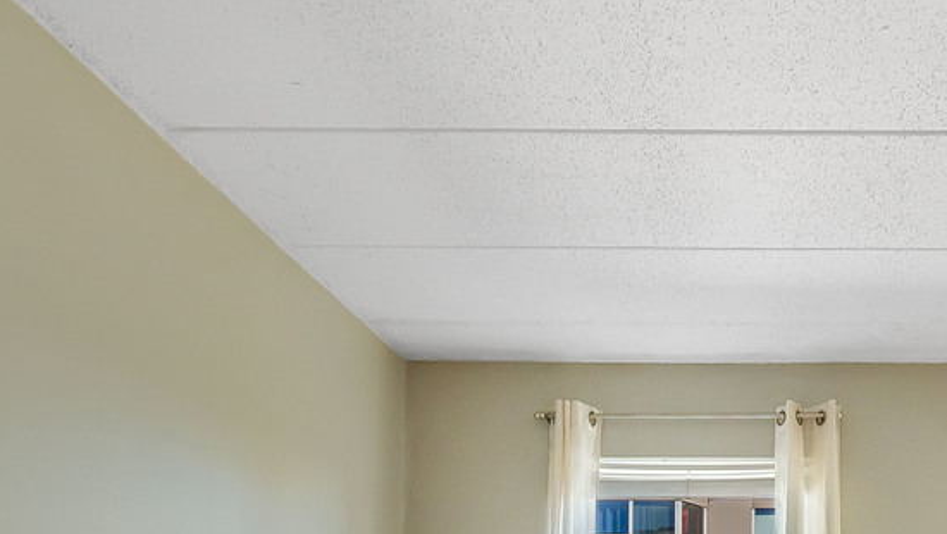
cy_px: 653
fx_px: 930
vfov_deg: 27.8
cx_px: 744
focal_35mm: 37
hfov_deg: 51.0
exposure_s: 1/40
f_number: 9
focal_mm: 12
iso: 640
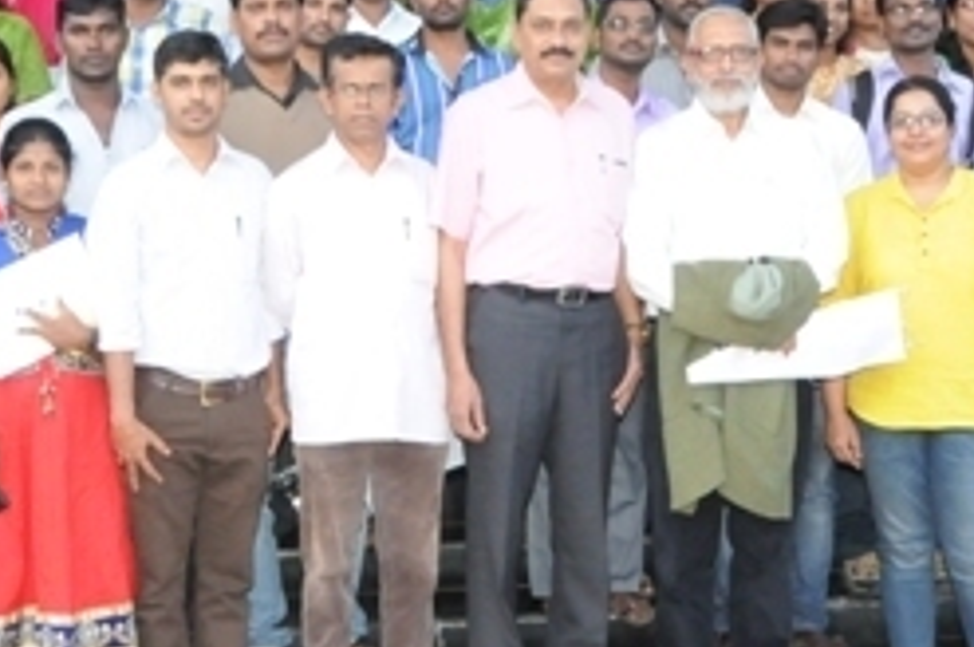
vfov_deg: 19.2
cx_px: 371
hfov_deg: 28.8
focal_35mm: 70
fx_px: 1891
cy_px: 136
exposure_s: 1/160
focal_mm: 18
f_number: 9
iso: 3200
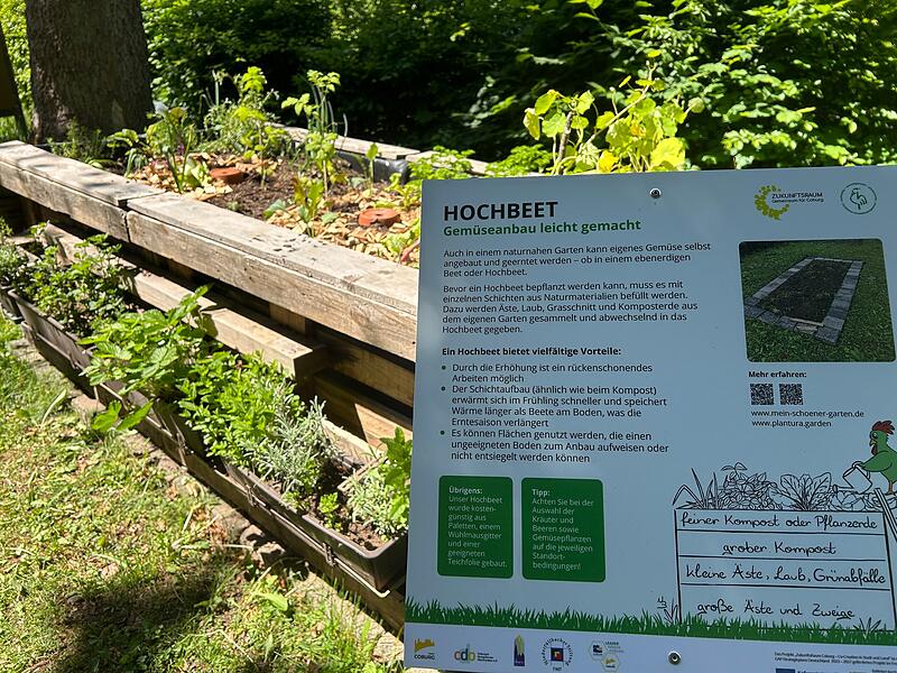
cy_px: 336
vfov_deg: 53.1
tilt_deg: -25.2
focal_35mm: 26
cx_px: 448
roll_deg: -0.1
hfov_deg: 67.3
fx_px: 674
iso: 50
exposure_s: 1/1295
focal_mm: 5.7
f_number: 1.5
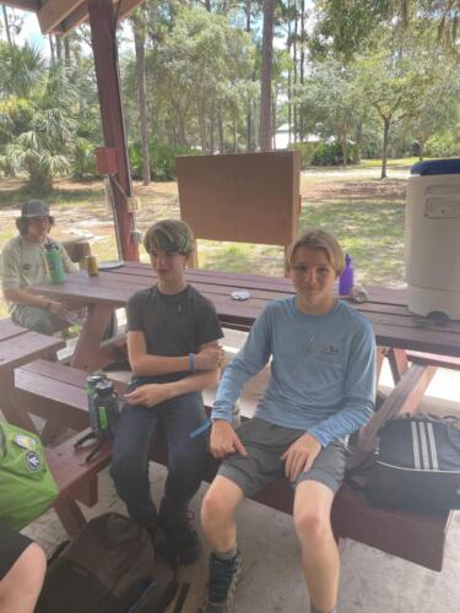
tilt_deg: -14.5
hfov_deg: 53.1
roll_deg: +1.8
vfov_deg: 67.3
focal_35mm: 26
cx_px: 230
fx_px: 461
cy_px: 306
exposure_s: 1/297
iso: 32
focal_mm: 4.2
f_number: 1.6
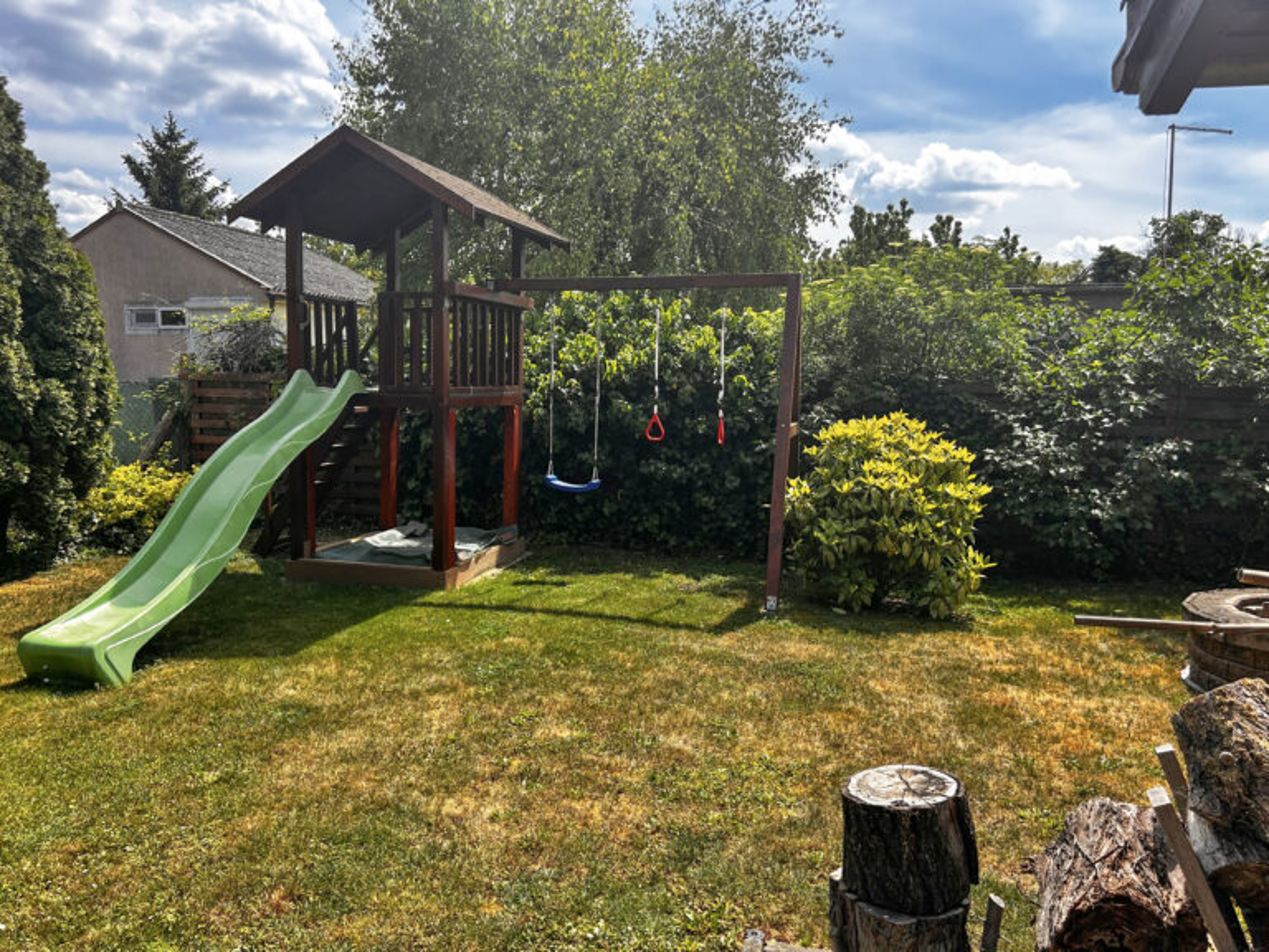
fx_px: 953
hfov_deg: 67.3
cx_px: 634
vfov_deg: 53.1
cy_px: 476
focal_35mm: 26
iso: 50
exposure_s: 1/1972
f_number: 1.5
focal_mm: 5.7
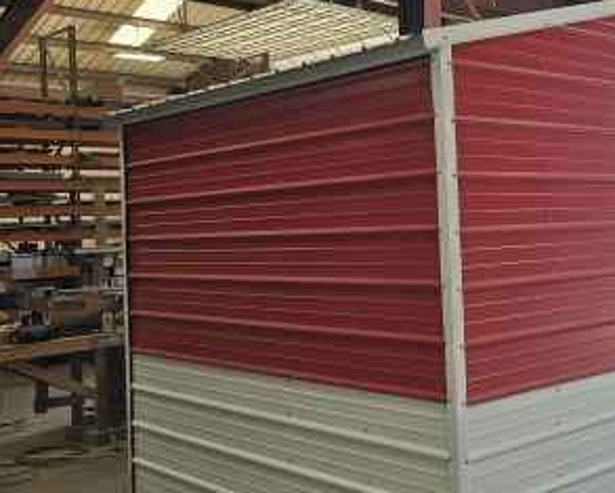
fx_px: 893
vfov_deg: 30.8
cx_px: 535
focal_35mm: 49
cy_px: 208
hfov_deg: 36.0
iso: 50
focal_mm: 6.3
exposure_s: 1/180
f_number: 1.7
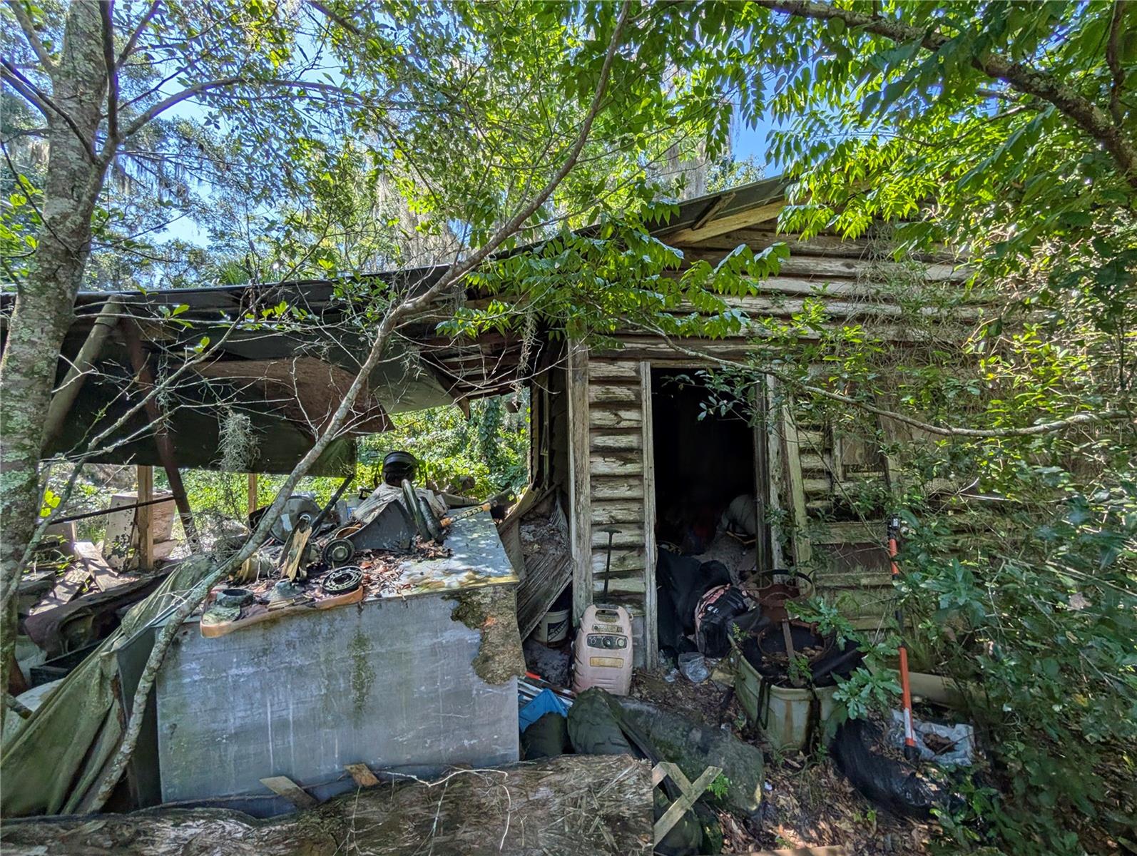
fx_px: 395
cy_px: 428
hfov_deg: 110.5
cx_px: 568
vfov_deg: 94.6
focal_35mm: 12
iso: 51
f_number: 1.7
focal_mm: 2.02
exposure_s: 1/1272
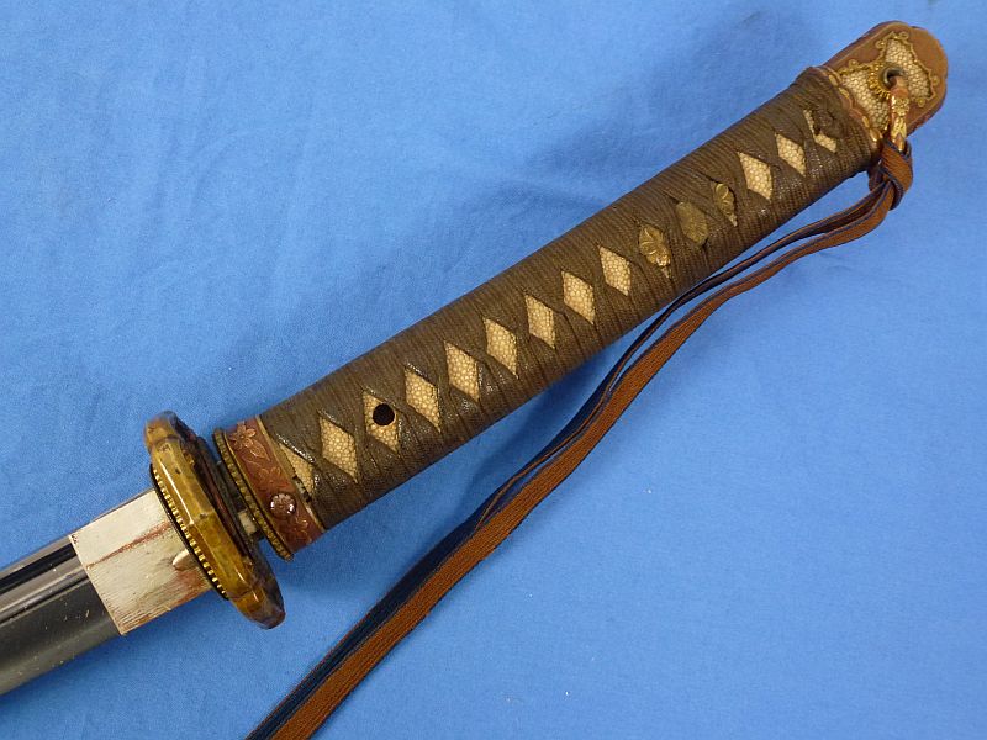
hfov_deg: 55.4
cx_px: 494
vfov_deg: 42.9
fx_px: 941
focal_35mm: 33
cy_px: 370
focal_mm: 5.9
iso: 320
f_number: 3.6
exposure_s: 1/60
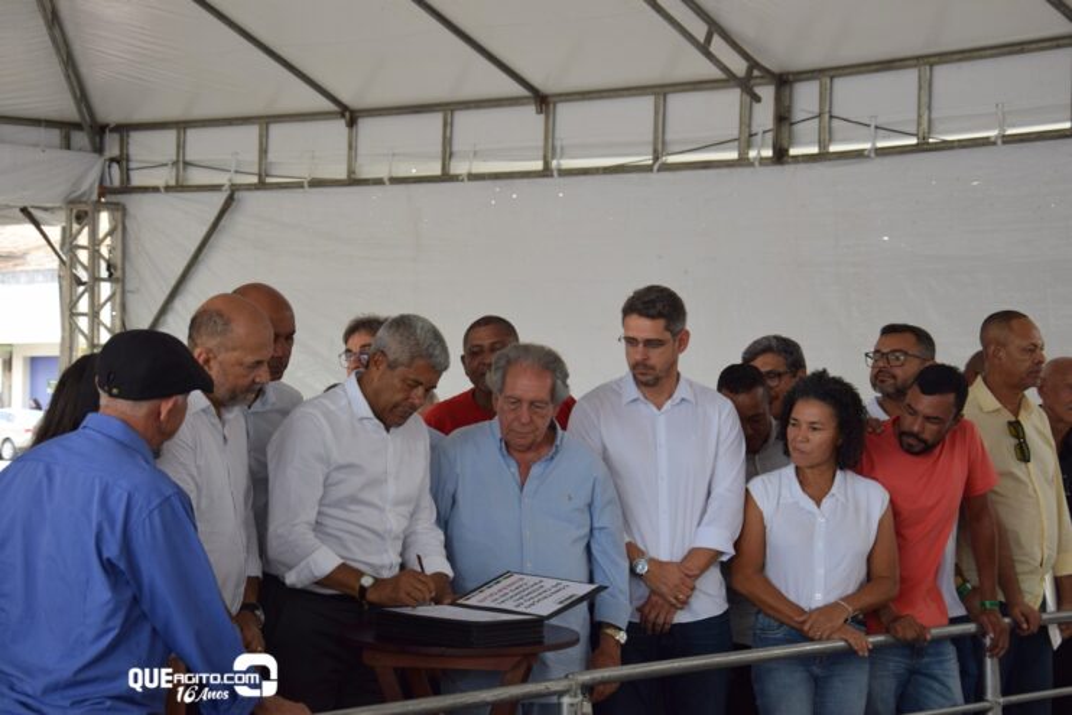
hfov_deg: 28.1
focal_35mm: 72
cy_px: 358
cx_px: 536
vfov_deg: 18.9
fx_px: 2144
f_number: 5.6
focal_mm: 48
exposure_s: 1/125
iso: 400
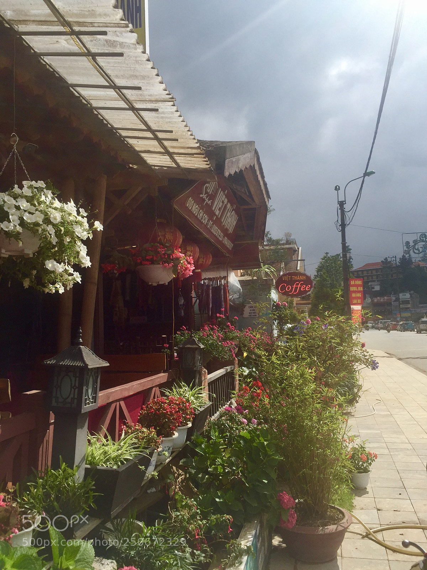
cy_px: 285
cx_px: 214
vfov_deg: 61.7
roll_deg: +2.1
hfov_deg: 48.2
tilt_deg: +5.0
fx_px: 477
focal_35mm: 29
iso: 32
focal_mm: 4.15
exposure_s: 1/3049
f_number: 2.2
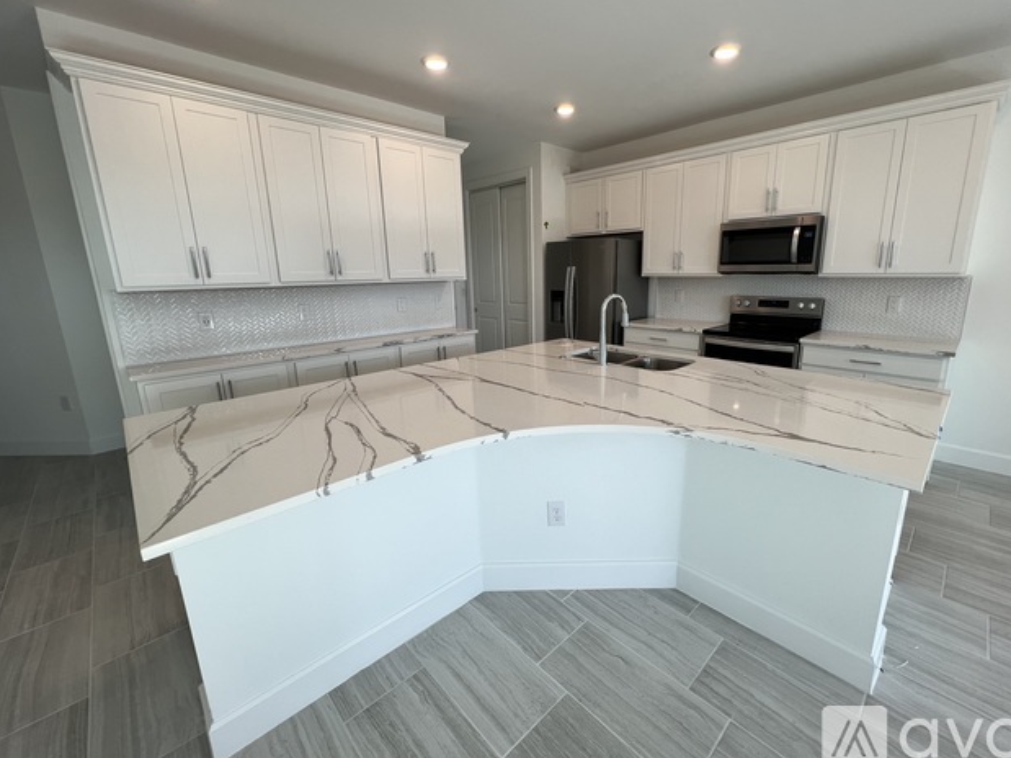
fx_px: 409
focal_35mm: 14
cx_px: 541
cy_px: 363
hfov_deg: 101.9
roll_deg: +1.3
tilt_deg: -12.7
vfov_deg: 85.6
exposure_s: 1/120
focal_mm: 1.57
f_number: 1.8
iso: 50
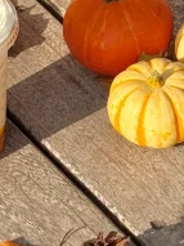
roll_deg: +2.1
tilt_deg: -35.8
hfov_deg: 8.2
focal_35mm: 181
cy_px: -122
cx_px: 178
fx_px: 1284
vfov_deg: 10.6
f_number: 1.78
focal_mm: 6.76
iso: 64
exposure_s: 1/5848
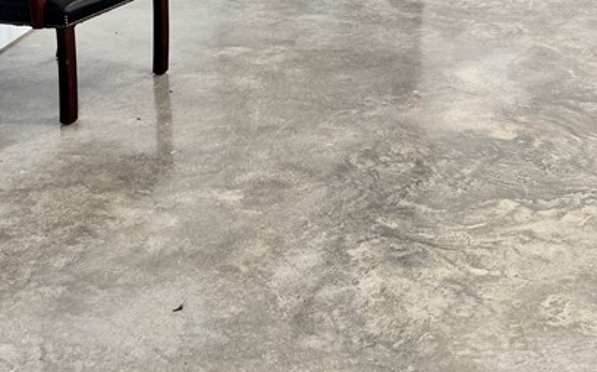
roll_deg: +0.9
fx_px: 1041
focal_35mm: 64
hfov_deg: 31.8
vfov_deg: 18.3
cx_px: 384
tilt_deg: -7.2
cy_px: -164
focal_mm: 6.76
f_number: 1.78
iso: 80
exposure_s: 1/120
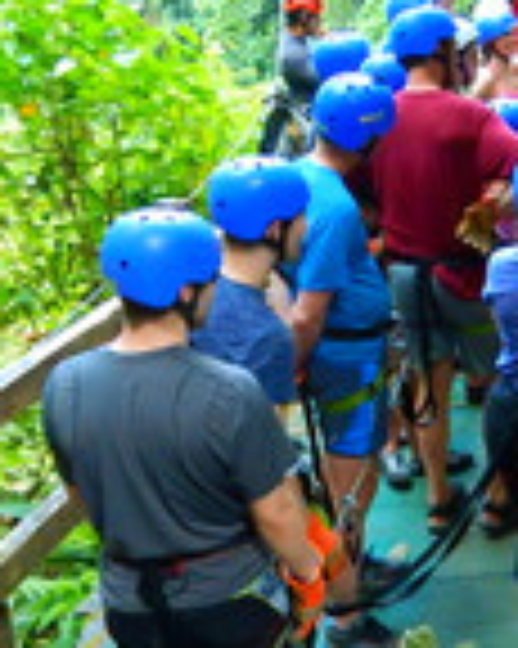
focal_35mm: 57
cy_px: 277
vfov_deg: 33.0
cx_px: 477
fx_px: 1093
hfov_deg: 25.7
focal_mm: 4.3
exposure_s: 1/400
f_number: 2.8
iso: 1600
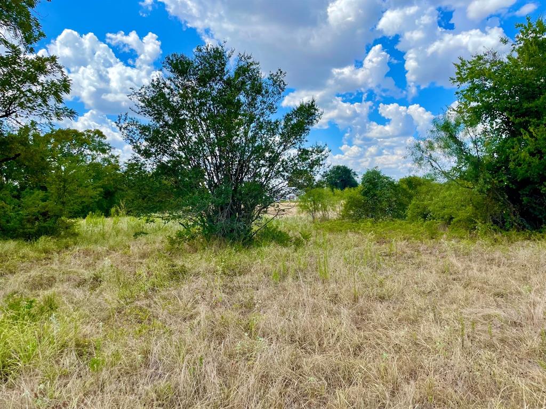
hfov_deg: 67.3
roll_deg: +1.4
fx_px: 410
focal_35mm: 26
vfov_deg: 53.1
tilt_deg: -0.6
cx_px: 273
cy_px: 204
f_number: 1.6
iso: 32
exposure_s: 1/2451
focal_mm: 4.2
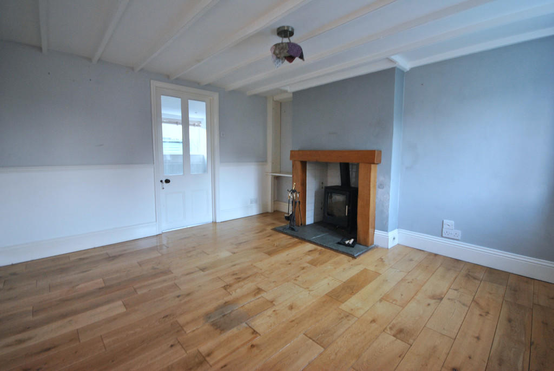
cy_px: 186
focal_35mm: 15
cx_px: 277
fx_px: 231
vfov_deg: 77.5
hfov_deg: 100.3
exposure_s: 1/8
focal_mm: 10
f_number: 4
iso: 400
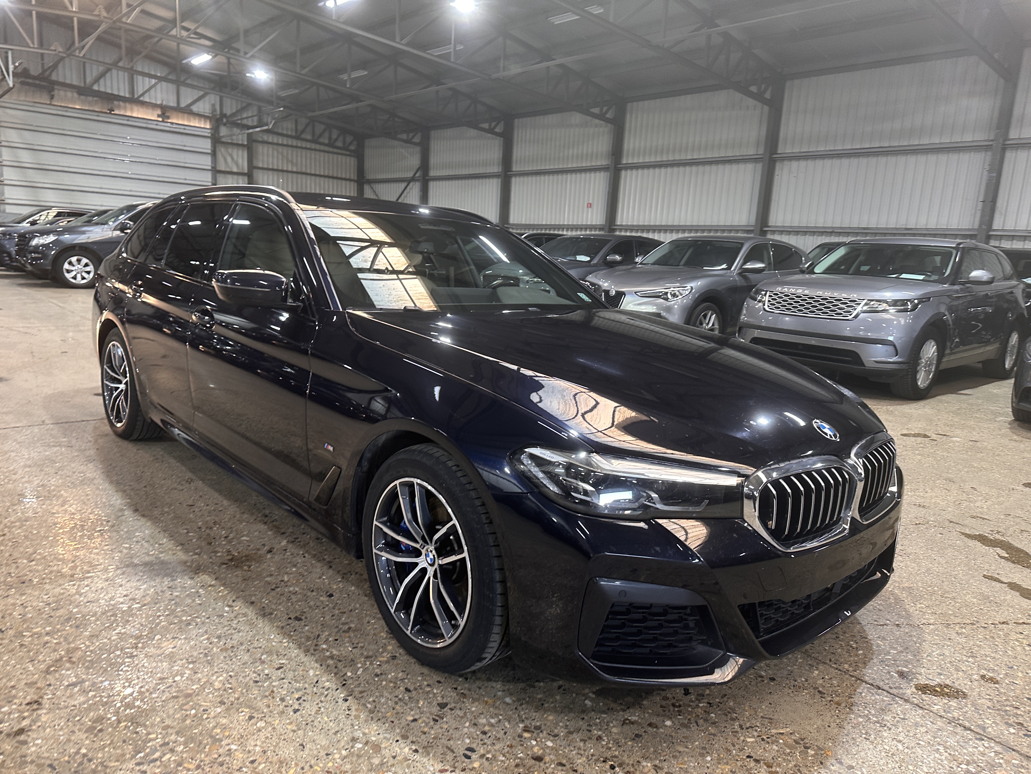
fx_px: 715
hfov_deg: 71.6
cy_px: 387
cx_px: 516
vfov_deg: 56.8
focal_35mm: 24
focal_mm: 6.86
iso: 200
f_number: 1.78
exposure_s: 1/50
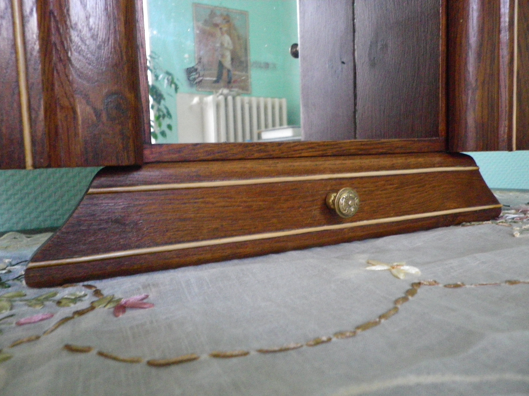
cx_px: 264
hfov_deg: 63.4
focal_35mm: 28
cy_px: 198
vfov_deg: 49.7
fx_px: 428
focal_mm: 4.9
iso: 800
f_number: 2.6
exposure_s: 1/13
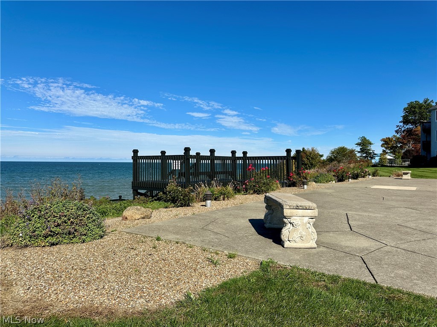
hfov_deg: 71.6
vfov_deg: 56.8
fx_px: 303
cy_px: 164
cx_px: 218
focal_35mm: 24
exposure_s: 1/7042
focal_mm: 6.86
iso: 80
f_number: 1.78
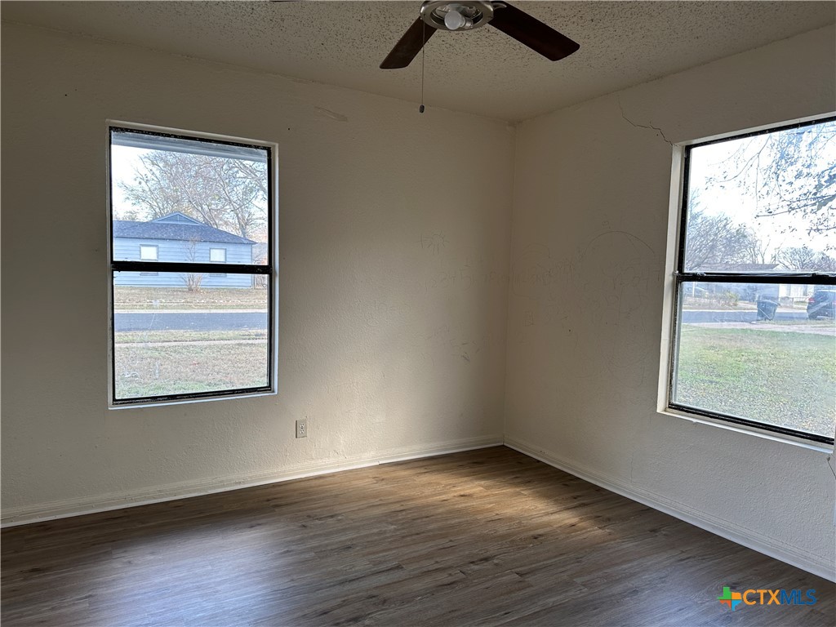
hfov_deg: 71.6
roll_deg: -1.9
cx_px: 418
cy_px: 314
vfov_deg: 56.8
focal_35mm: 24
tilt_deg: -3.6
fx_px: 580
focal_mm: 6.86
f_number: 1.78
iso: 64
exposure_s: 1/121
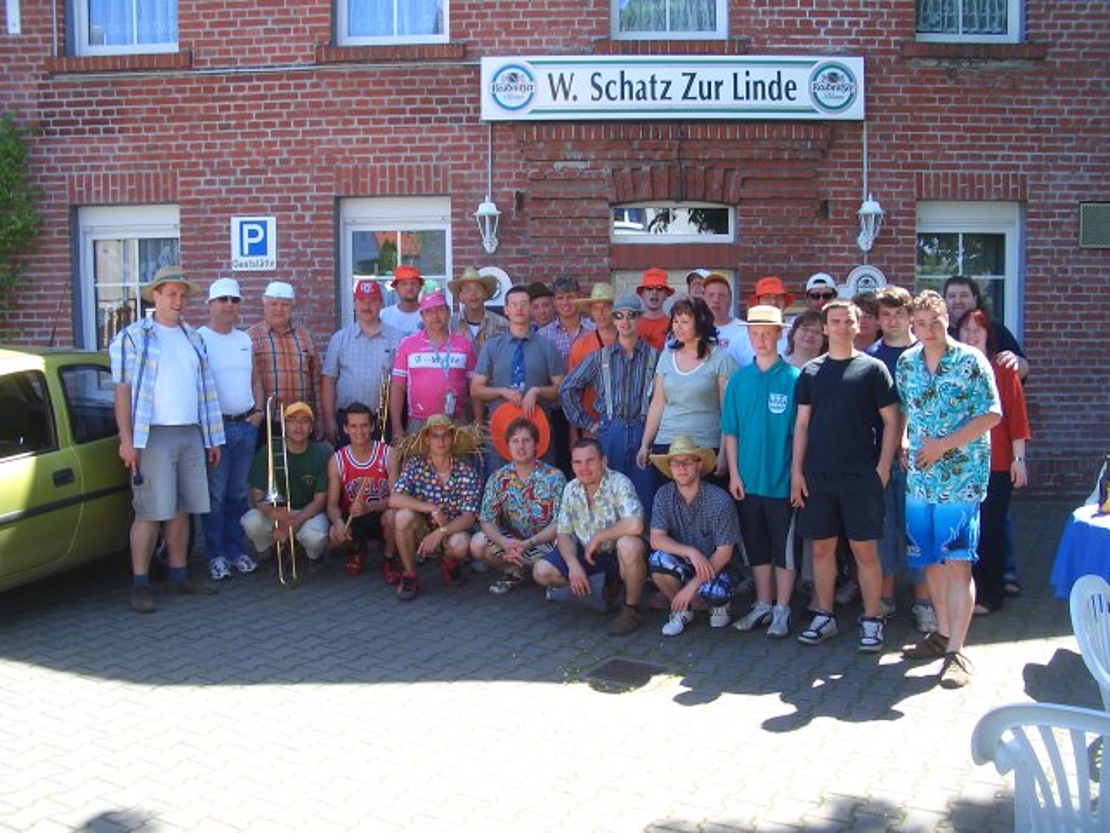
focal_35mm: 35
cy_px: 416
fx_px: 1122
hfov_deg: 52.6
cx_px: 555
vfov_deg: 40.7
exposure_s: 1/100
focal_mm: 5.8
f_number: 4.3
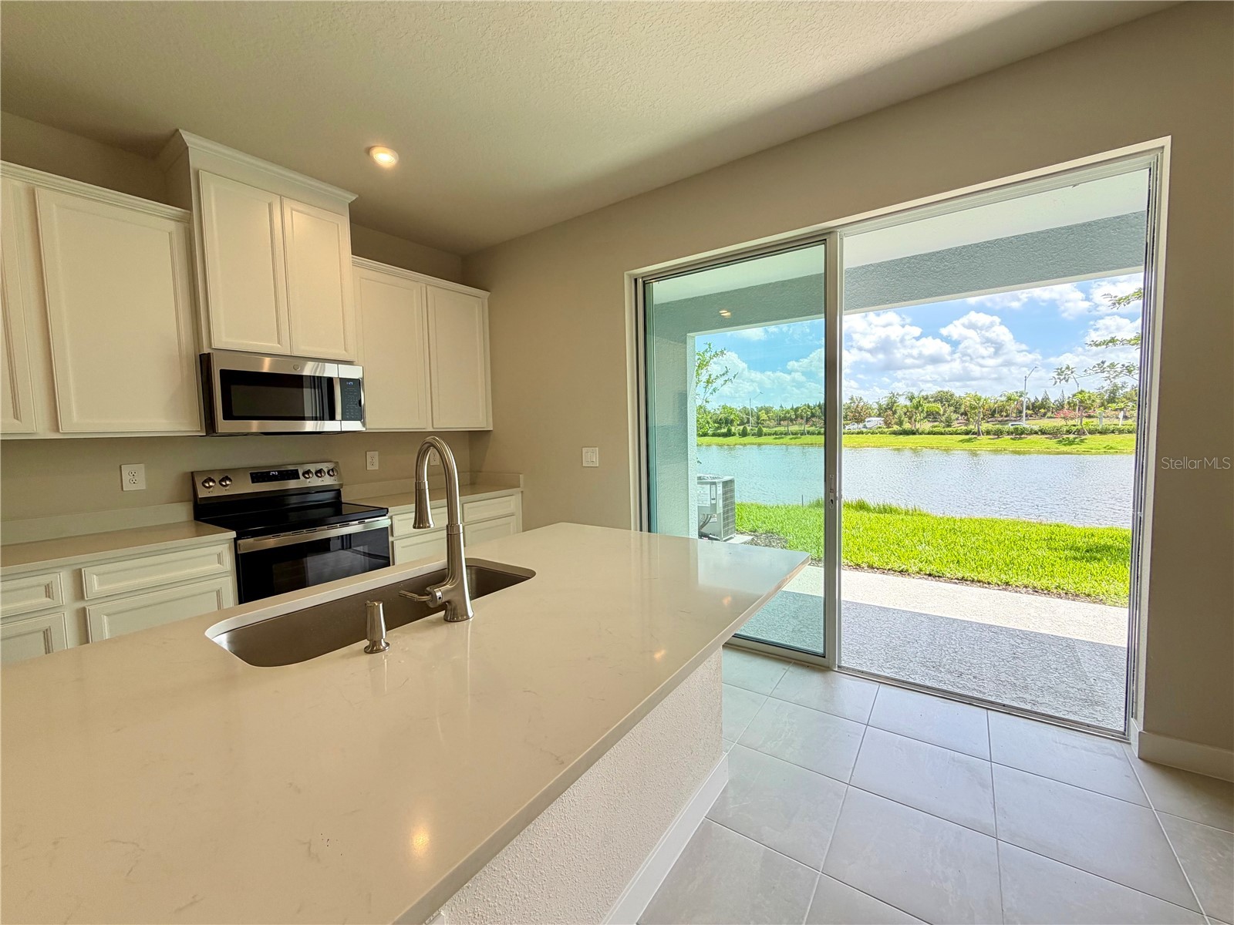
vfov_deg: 85.7
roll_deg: +2.1
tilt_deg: -3.5
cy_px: 462
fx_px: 499
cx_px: 617
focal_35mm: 14
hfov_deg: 102.1
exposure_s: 1/124
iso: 64
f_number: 2.2
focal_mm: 2.22
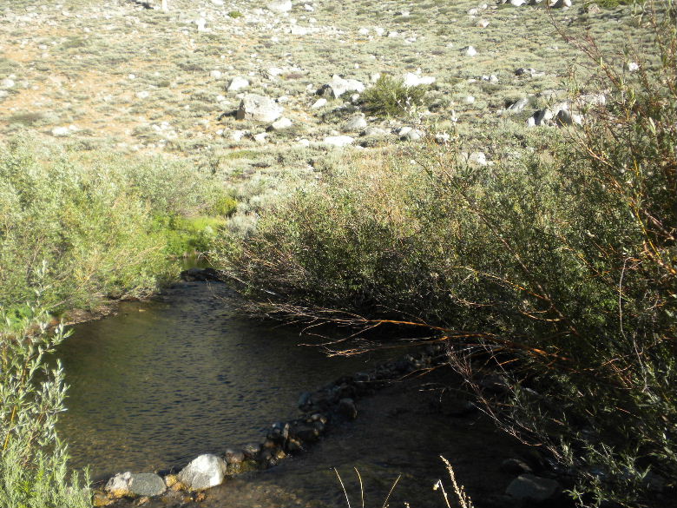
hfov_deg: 50.1
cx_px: 338
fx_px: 724
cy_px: 254
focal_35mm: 37
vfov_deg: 38.7
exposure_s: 1/284
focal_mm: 6.6
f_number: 3.5
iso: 65
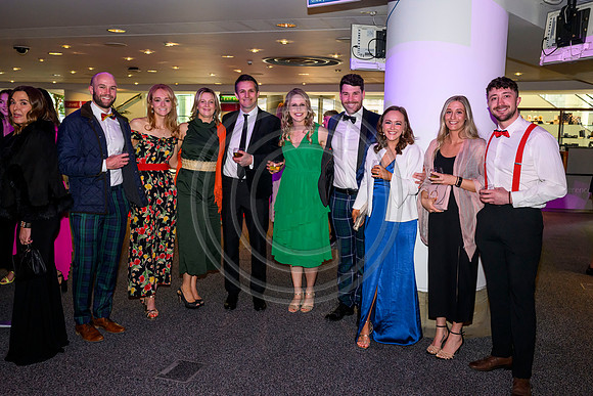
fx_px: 577
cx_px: 296
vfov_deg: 37.9
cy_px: 198
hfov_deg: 54.4
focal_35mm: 35
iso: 2500
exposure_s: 1/160
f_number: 5.6
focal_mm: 35
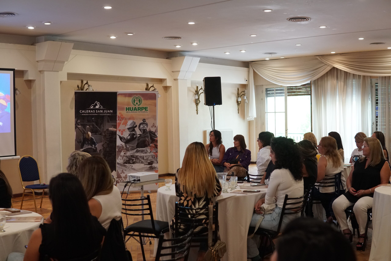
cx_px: 196
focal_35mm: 45
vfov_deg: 29.9
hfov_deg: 43.6
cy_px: 130
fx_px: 489
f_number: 3.2
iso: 1600
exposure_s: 1/160
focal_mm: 30
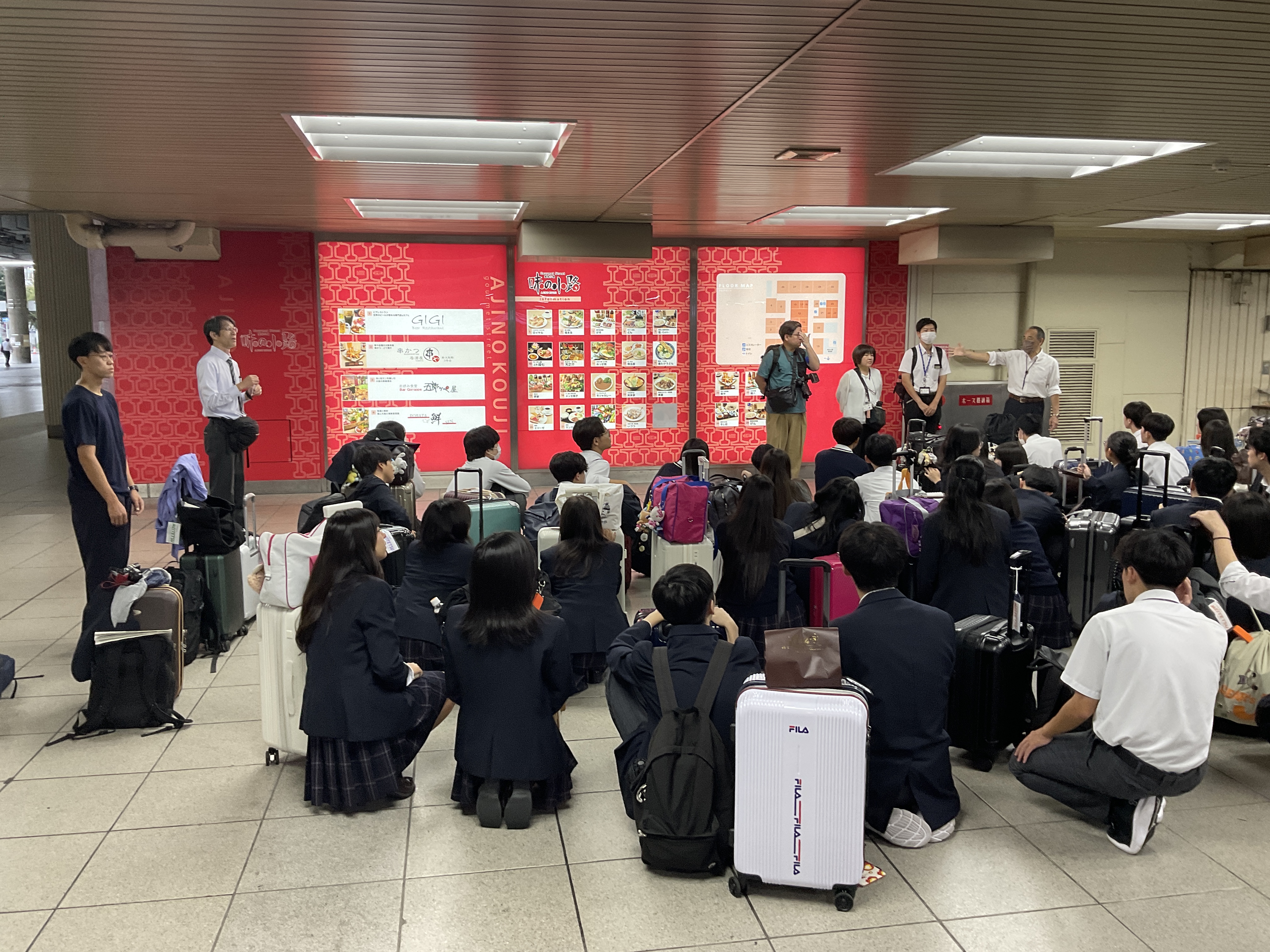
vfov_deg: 48.2
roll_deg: +1.0
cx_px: 635
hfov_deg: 61.7
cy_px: 476
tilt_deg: -7.5
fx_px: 1064
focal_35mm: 29
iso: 64
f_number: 1.8
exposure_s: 1/70
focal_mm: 3
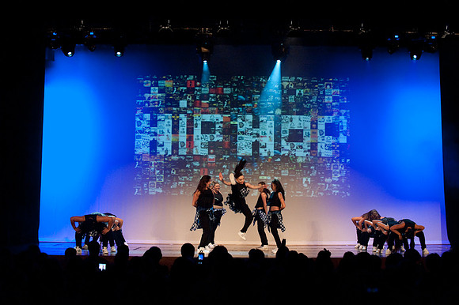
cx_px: 230
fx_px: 892
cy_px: 152
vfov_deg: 19.4
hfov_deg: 28.9
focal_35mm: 70
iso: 3200
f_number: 4
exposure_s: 1/200
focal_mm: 70
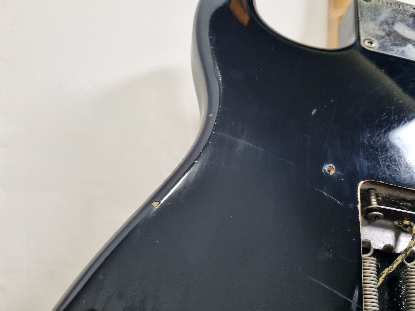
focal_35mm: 26
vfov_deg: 53.1
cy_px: 156
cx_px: 208
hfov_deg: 67.3
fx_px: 312
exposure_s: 1/50
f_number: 1.8
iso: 250
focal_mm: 5.4
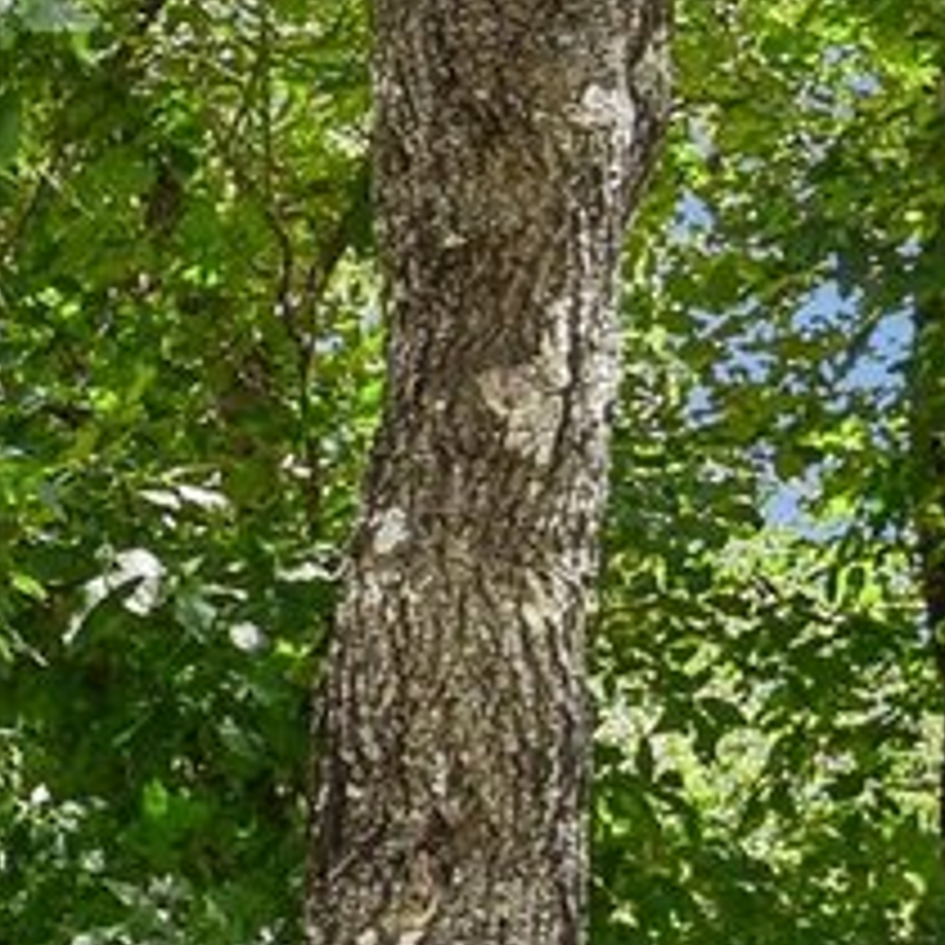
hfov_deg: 6.7
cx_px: -2246
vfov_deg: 7.6
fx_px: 7073
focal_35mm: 229
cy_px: 1026
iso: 400
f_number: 8
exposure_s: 1/250
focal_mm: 35
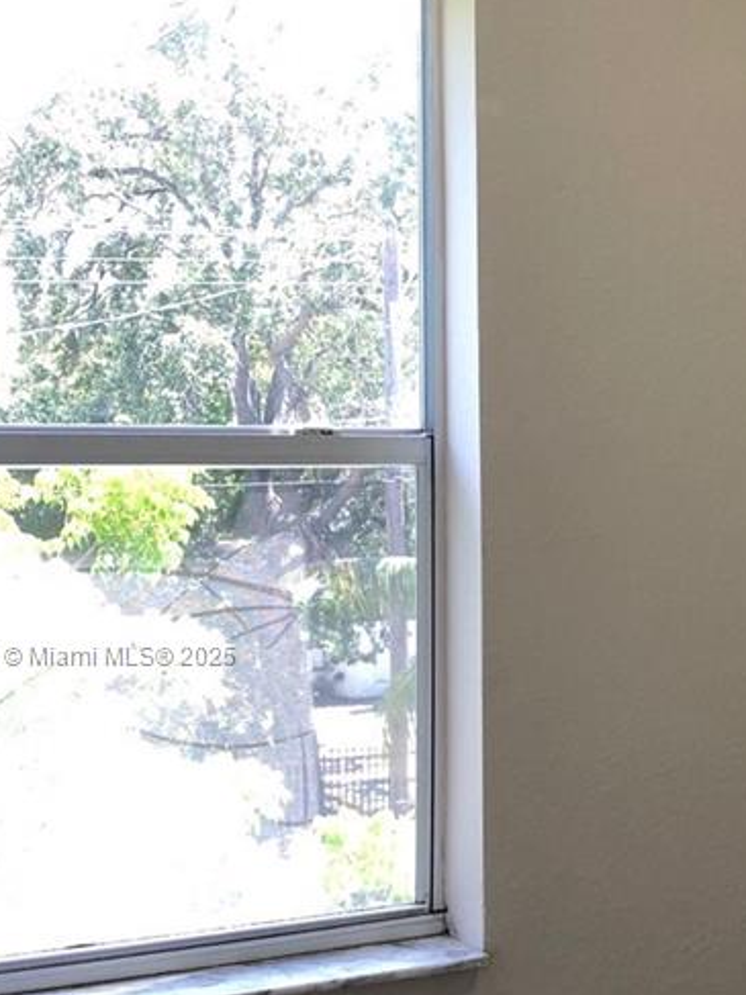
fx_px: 1984
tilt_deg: -6.4
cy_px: 656
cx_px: 779
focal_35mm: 69
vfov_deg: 28.0
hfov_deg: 20.5
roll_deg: -1.1
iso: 25
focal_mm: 3.99
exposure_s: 1/40
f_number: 1.8
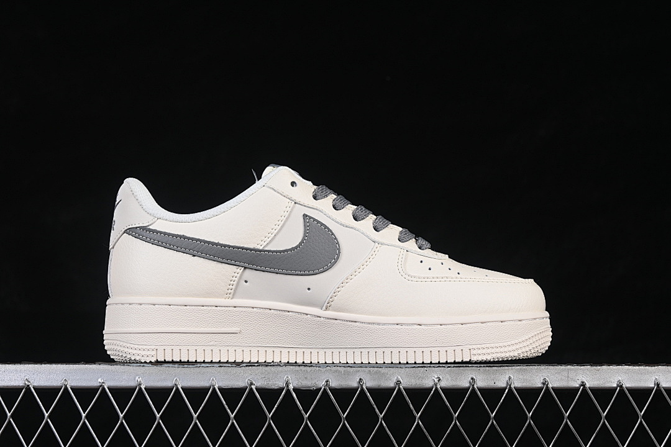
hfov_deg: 27.0
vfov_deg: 18.2
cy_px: 224
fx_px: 1398
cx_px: 336
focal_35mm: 75
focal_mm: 50
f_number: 8
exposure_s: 1/80
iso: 160
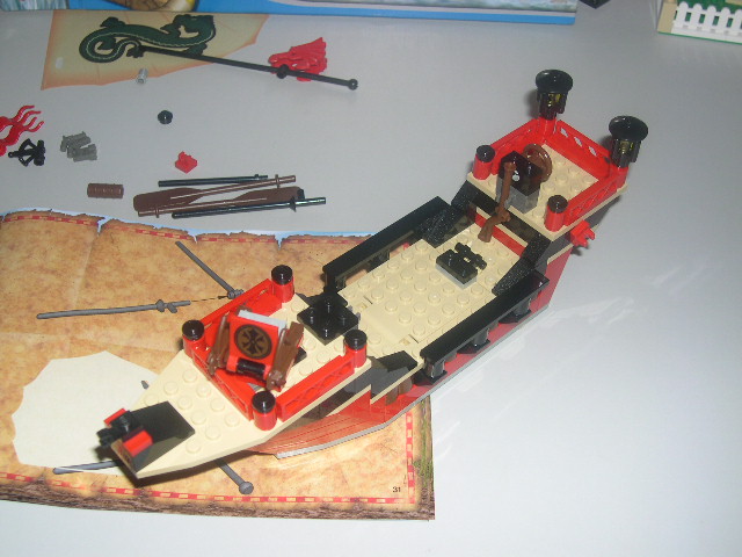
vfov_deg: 30.9
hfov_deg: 40.4
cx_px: 371
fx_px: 1007
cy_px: 278
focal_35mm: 47
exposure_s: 1/60
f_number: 3.1
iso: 100
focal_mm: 10.1
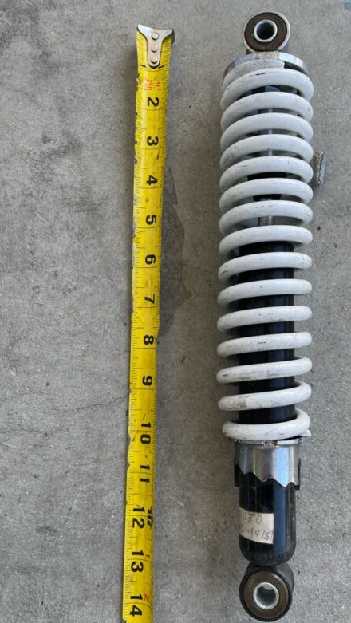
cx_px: 236
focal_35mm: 29
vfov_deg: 66.0
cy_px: 317
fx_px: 479
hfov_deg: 39.7
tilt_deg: -84.4
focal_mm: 5.1
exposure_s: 1/404
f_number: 1.6
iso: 32
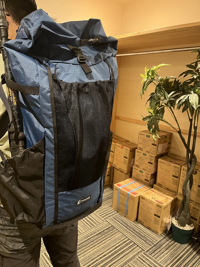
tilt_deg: -13.4
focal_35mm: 26
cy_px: 134
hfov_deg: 53.1
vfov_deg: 67.3
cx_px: 100
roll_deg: -1.3
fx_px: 200
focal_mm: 5.1
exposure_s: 1/35
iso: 640
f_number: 1.6
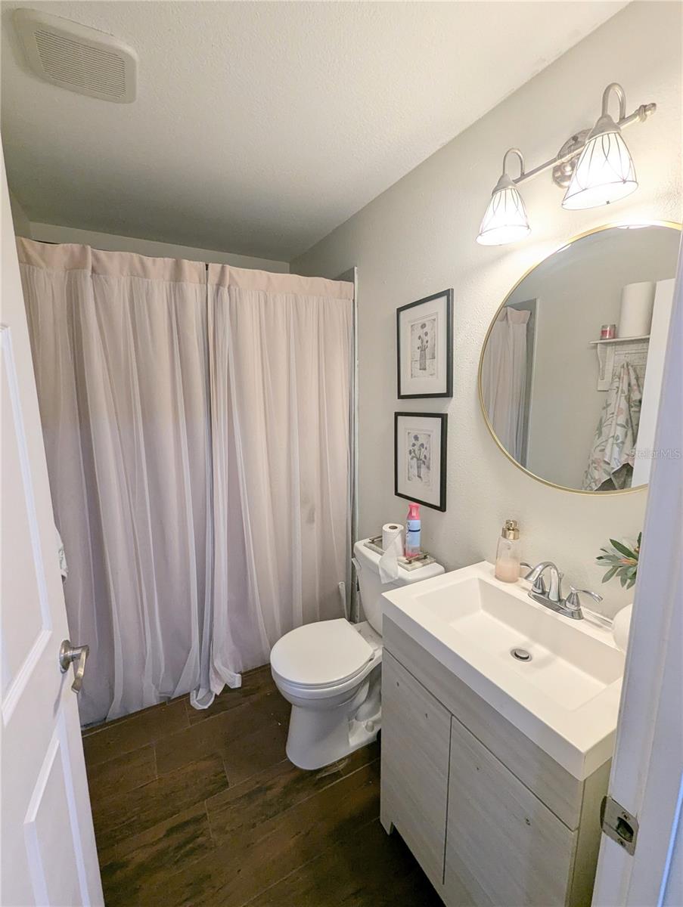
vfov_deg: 106.1
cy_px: 454
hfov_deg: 90.0
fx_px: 341
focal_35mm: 13
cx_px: 342
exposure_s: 1/60
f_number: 2.2
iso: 81
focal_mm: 1.95
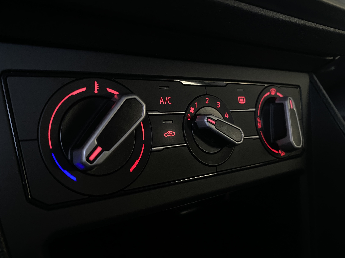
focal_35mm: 26
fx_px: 259
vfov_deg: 53.1
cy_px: 130
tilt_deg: -18.0
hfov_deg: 67.3
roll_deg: -11.4
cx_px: 166
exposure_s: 1/33
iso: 640
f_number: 1.8
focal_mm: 4.25
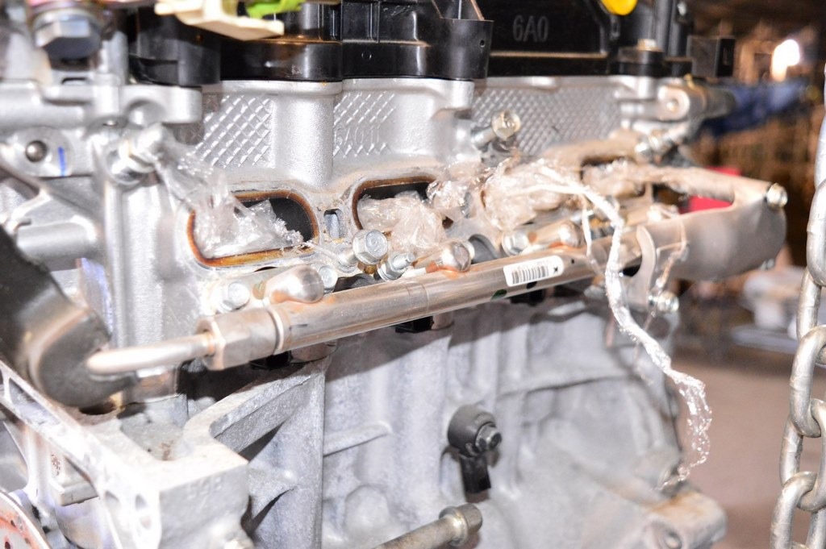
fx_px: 928
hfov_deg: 48.0
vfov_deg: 33.0
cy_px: 274
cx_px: 413
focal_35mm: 40
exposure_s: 1/50
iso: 3200
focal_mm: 27
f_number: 4
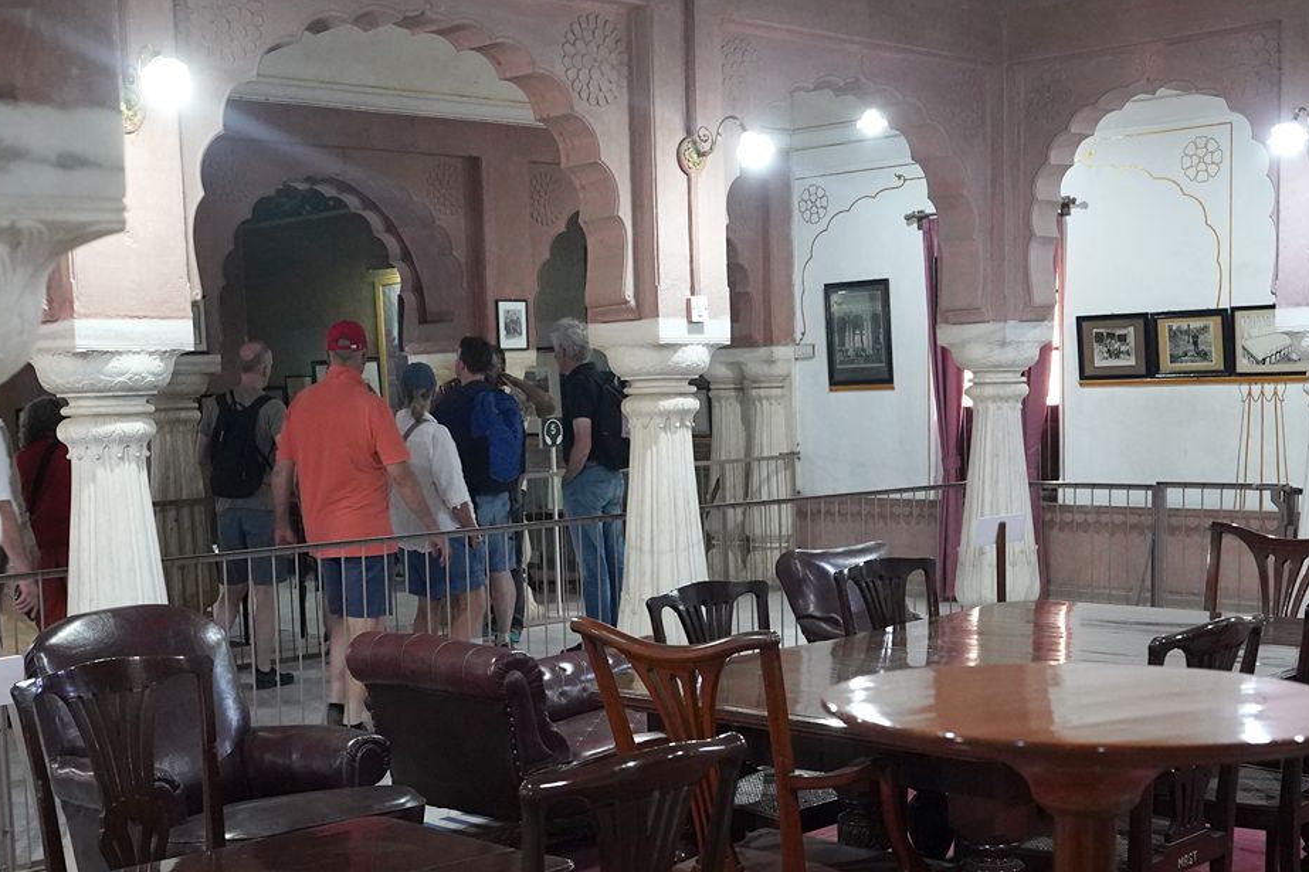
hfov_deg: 38.2
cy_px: 593
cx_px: 587
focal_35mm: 52
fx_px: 1890
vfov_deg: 25.8
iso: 3200
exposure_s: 1/80
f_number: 4
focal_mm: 24
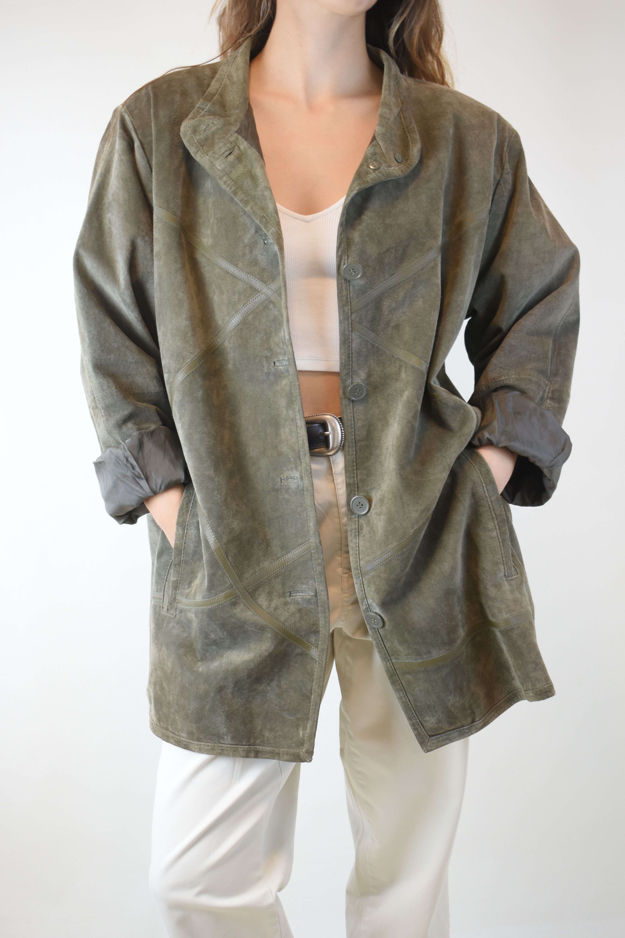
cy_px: 469
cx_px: 312
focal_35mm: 46
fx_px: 1211
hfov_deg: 28.9
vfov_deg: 42.3
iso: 400
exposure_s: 1/60
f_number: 4.2
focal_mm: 31
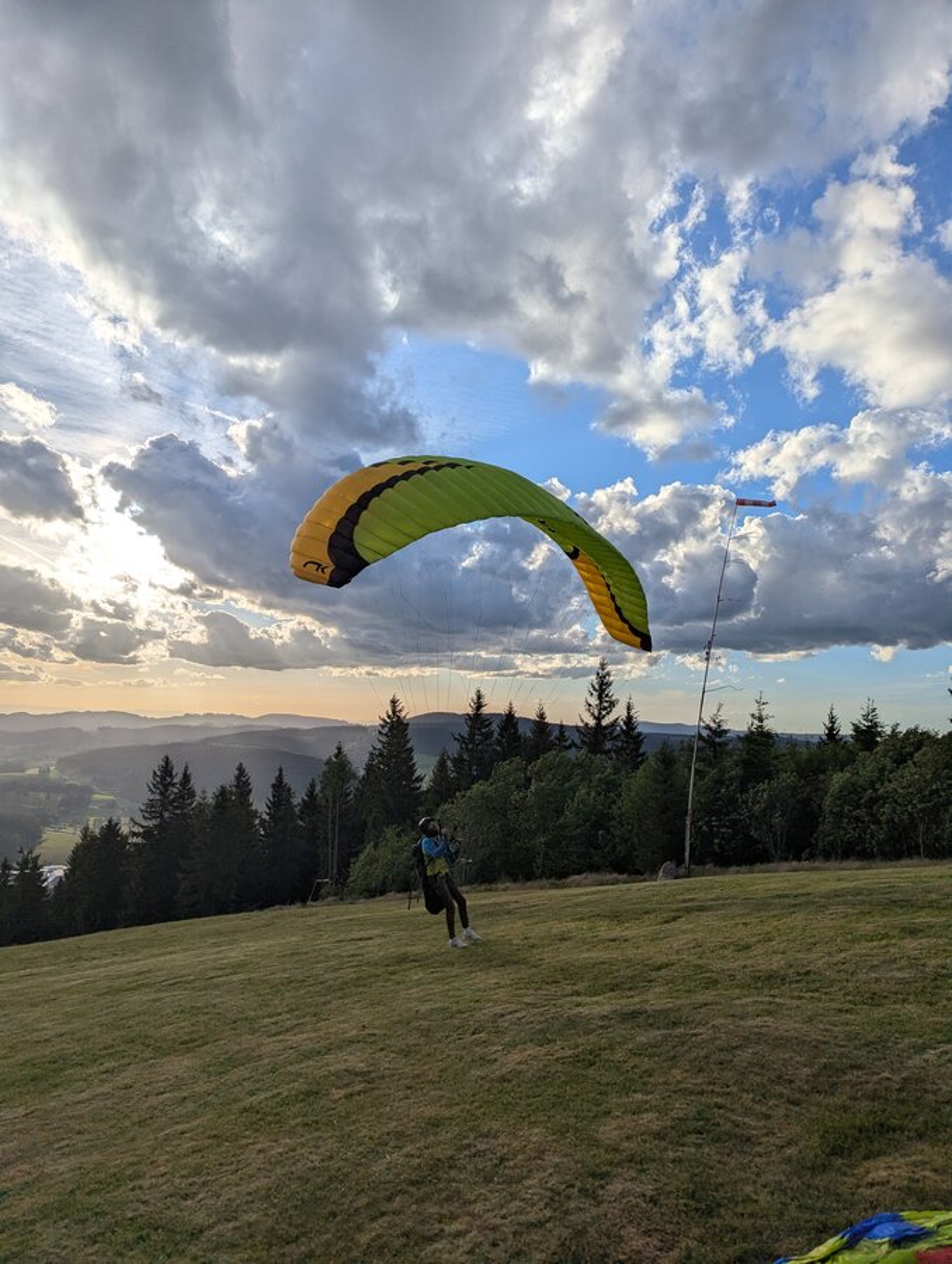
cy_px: 632
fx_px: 878
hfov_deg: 57.0
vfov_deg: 71.5
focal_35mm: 24
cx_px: 476
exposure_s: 1/5650
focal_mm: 6.81
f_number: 1.85
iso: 45
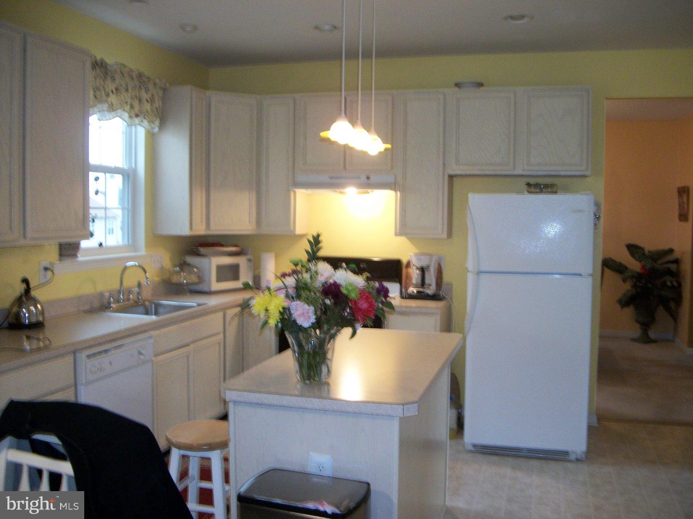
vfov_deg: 44.2
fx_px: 641
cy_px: 260
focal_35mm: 32
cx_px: 346
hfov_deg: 56.8
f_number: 2.9
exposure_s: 1/30
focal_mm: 5.7
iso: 160
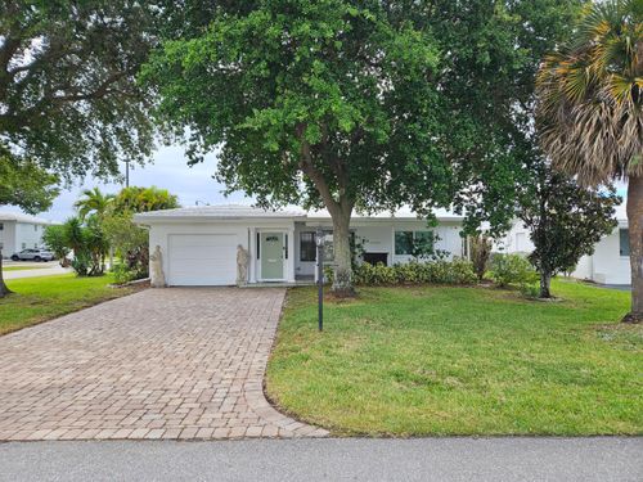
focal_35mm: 23
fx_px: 427
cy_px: 241
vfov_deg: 58.9
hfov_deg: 73.9
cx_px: 322
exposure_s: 1/475
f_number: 1.8
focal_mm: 5.4
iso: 25
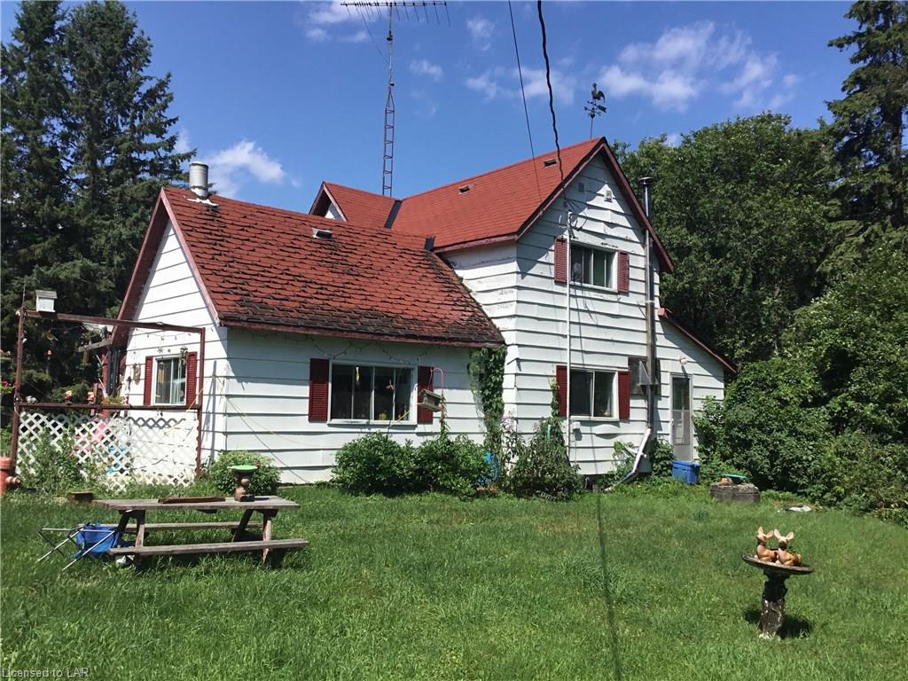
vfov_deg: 45.4
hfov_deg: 58.4
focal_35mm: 31
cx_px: 454
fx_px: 813
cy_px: 340
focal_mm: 3.3
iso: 25
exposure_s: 1/1538
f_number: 2.4
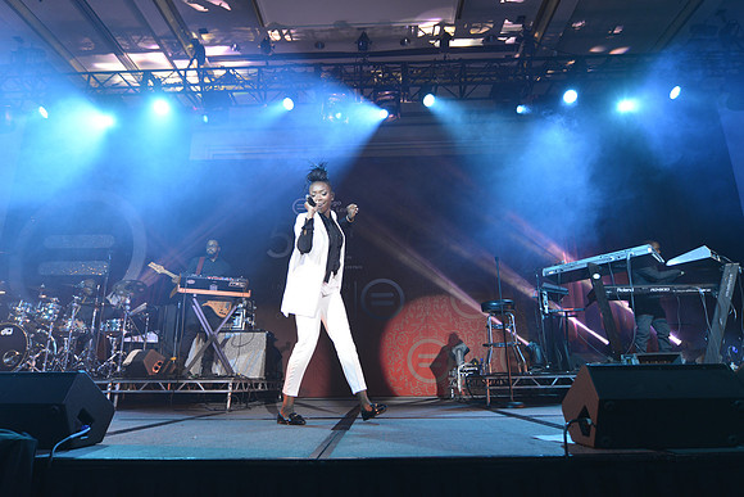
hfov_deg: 78.6
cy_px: 248
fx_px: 455
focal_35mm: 22
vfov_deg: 57.3
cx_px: 372
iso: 800
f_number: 5.6
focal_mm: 22
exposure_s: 1/125
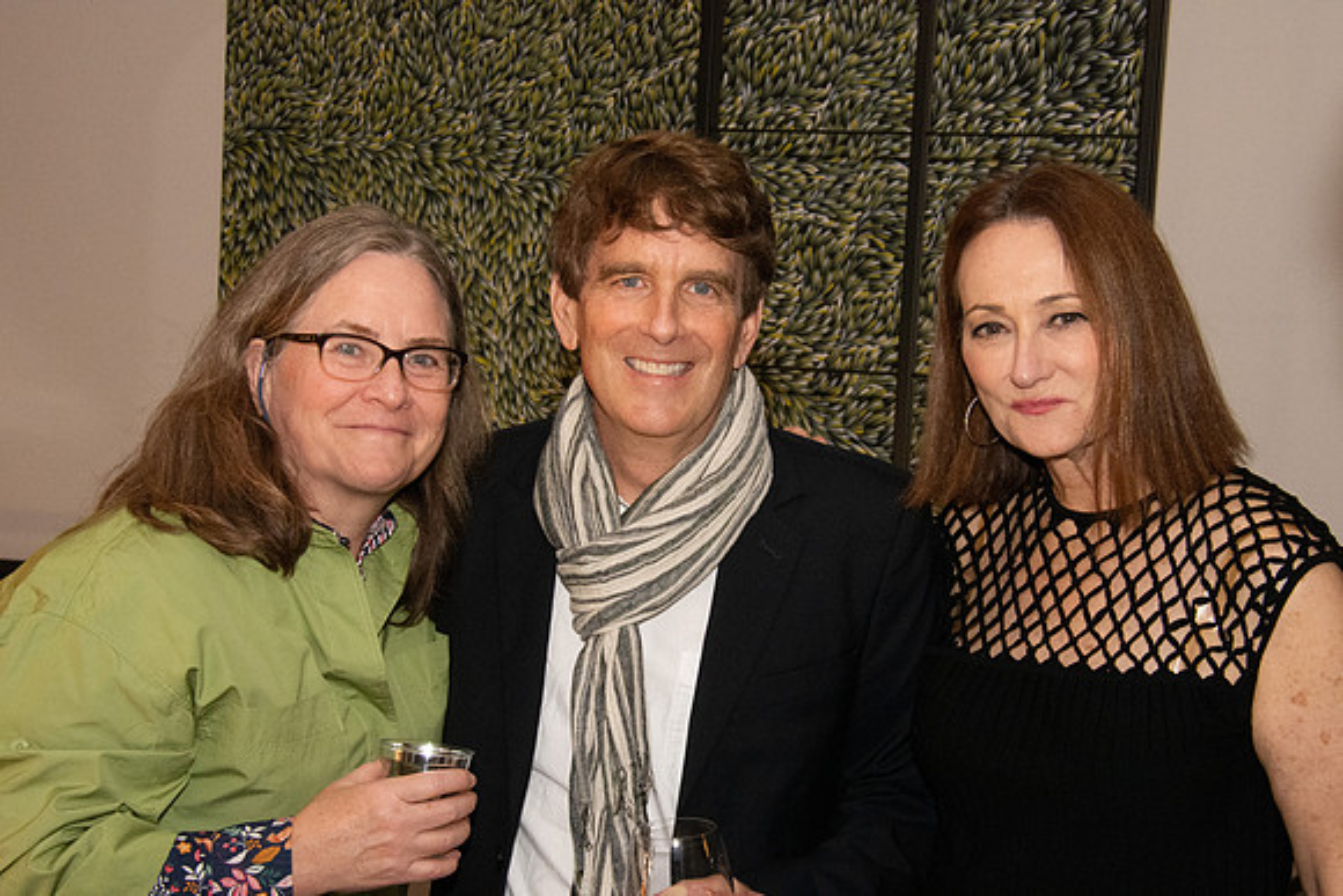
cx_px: 672
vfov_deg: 18.2
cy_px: 448
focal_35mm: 75
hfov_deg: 27.0
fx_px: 2798
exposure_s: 1/160
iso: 5000
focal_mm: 50
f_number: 14
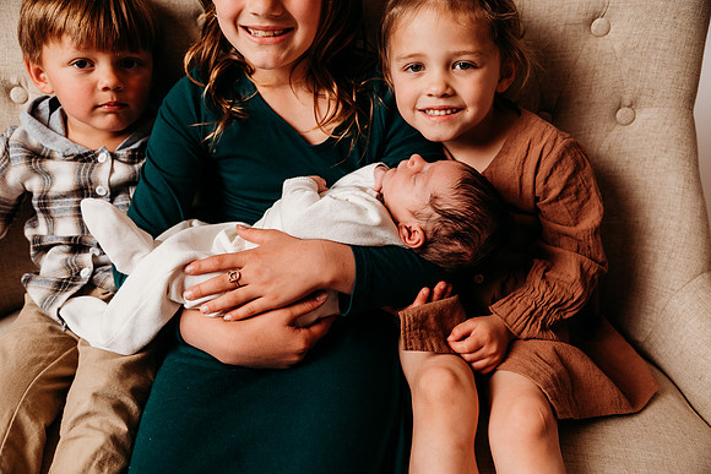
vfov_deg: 38.9
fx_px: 672
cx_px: 356
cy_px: 237
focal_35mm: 34
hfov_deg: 55.8
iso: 100
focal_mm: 34
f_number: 4
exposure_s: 1/160
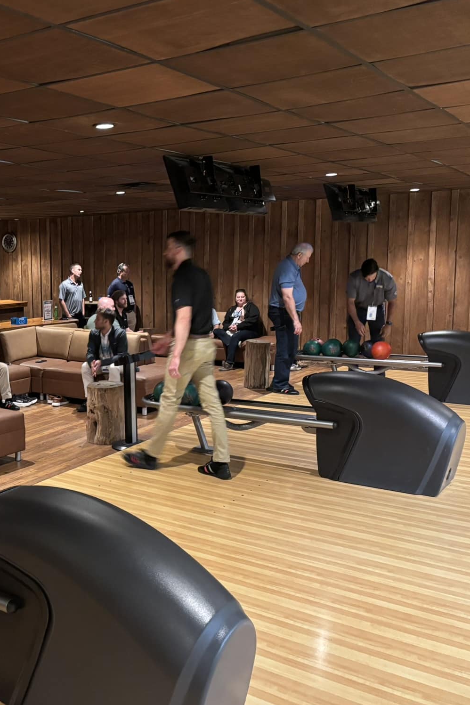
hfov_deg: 34.6
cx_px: 81
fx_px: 725
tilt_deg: -6.8
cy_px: 350
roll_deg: +1.4
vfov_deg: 51.9
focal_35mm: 37
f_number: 1.6
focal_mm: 5.96
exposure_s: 1/30
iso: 640
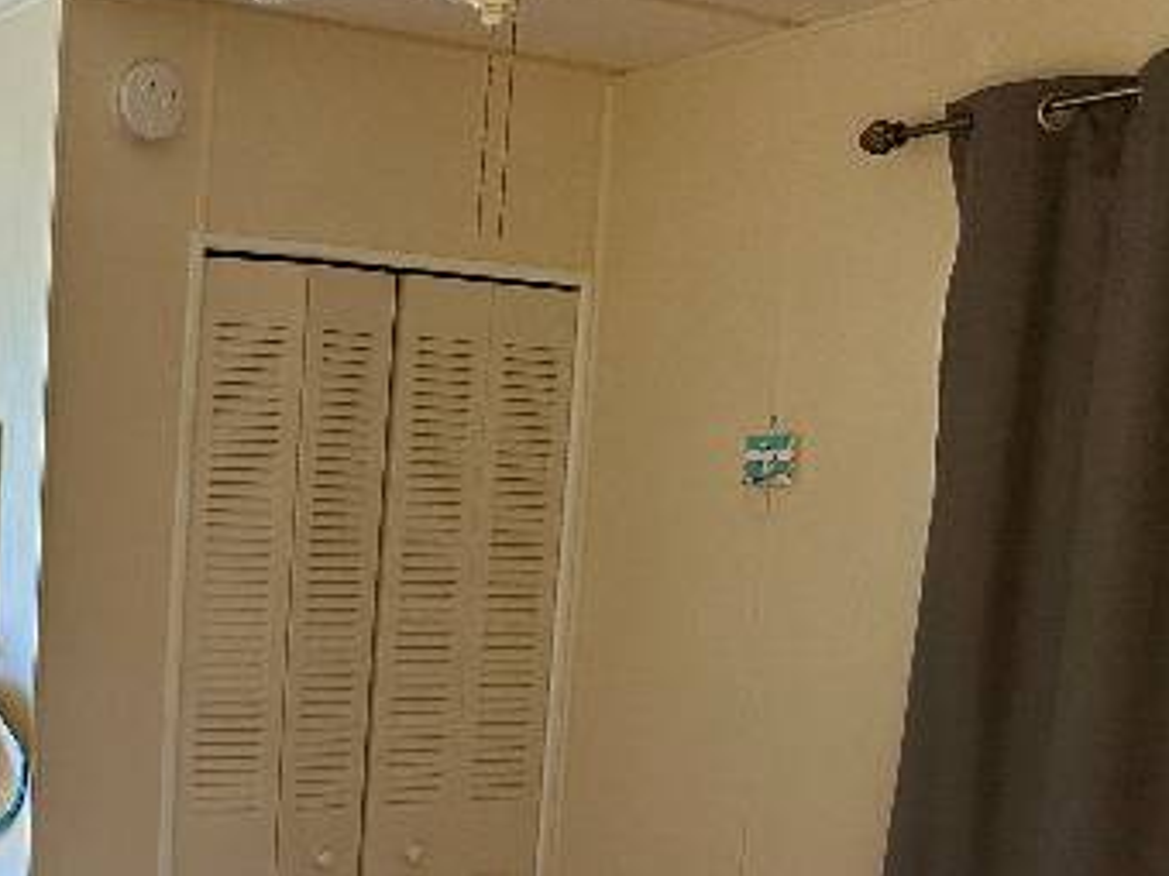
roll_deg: -2.1
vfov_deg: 23.5
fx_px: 2026
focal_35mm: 60
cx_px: -141
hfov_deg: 28.9
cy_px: 850
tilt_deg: -9.5
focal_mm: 6.86
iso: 200
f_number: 1.78
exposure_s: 1/60
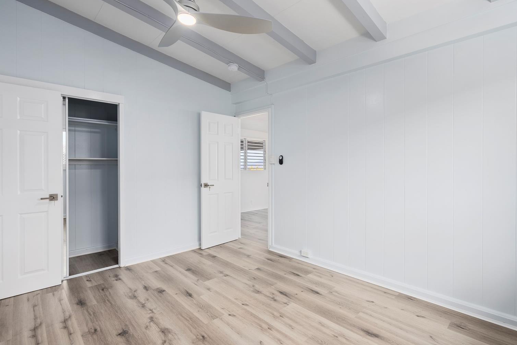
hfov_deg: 93.3
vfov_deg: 70.4
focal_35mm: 17
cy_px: 171
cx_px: 252
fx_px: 244
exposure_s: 1/10
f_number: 6.3
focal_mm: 16
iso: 200
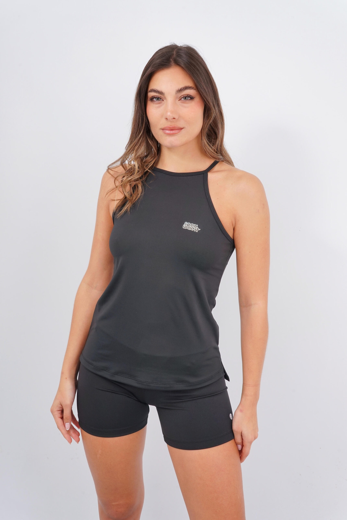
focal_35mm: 42
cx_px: 174
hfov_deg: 31.9
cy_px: 260
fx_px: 607
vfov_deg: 46.4
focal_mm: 42
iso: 160
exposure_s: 1/125
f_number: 14
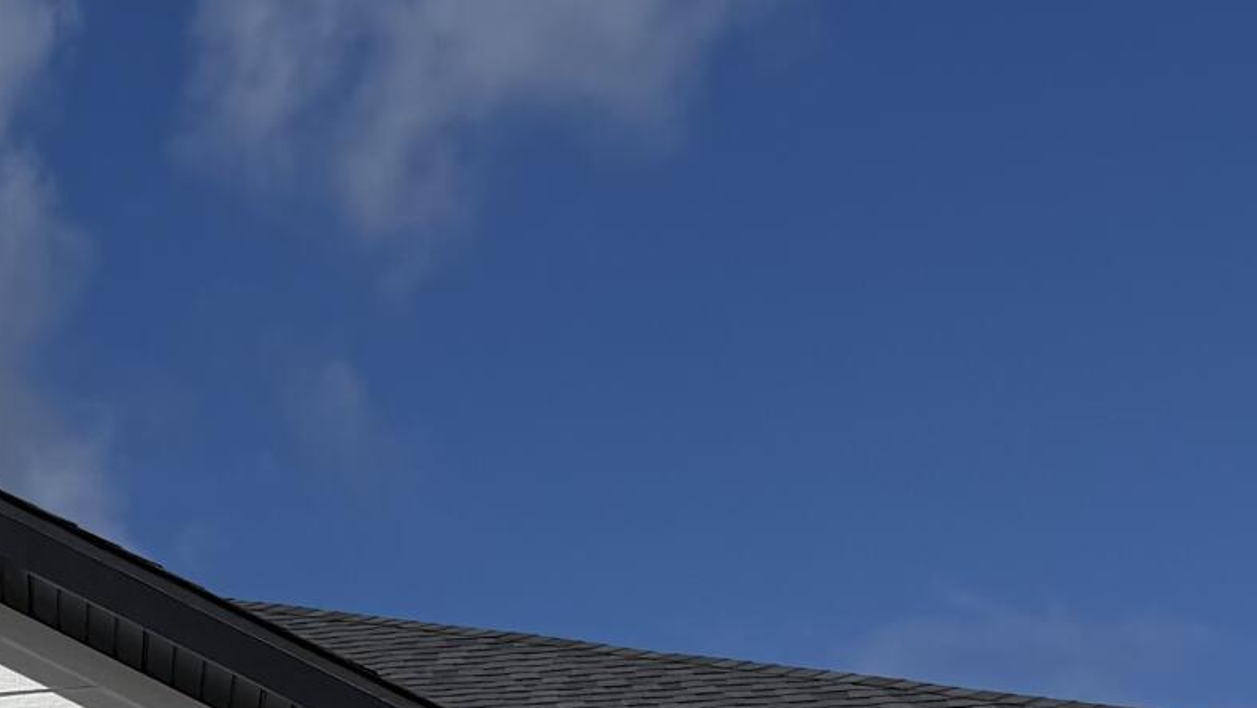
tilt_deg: +5.5
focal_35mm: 99
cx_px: -652
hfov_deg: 18.9
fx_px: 3301
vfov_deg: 10.6
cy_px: 1646
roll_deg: -0.7
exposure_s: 1/17544
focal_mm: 6.76
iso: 100
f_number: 1.78
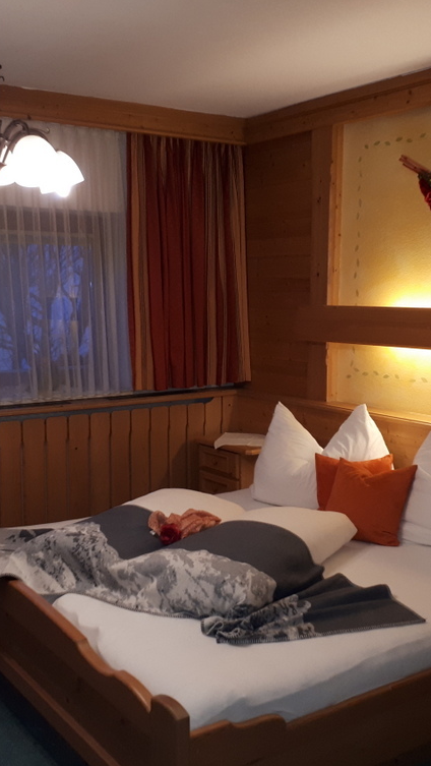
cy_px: 385
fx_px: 812
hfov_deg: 29.7
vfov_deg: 50.5
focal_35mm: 40
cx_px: 219
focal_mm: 3.6
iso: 160
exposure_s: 1/33
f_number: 1.9
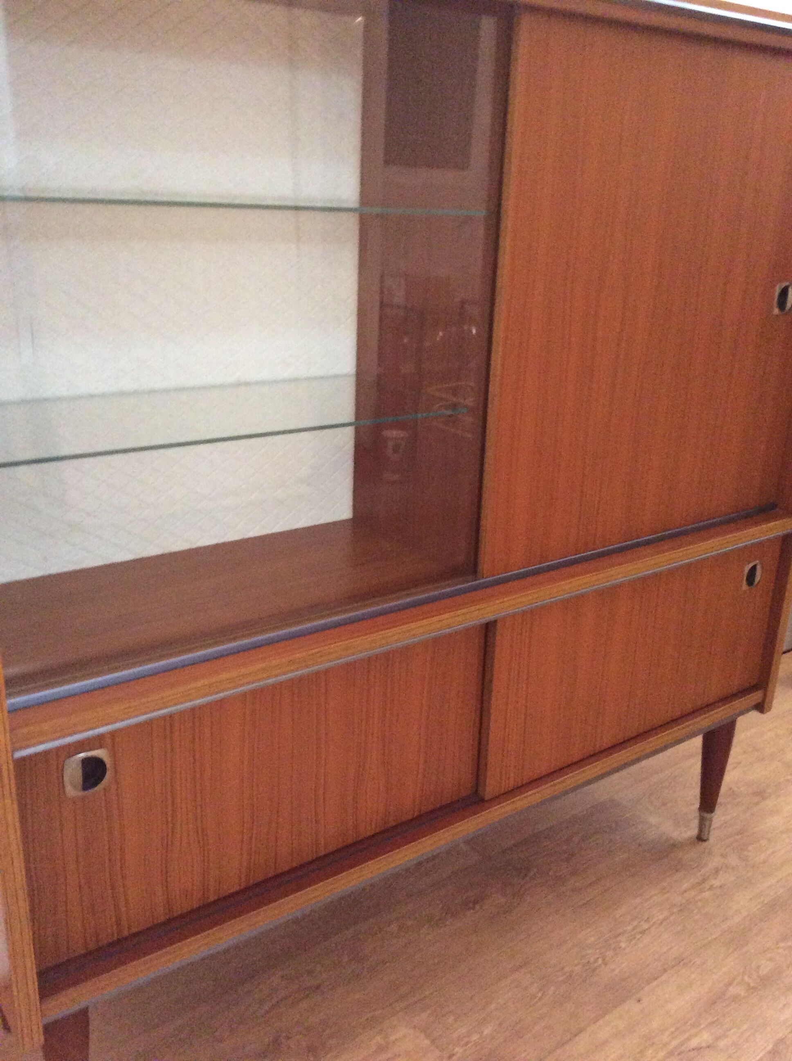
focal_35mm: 32
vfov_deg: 56.9
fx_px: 979
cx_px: 396
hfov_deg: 44.1
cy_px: 530
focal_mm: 3.3
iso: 320
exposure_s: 1/17
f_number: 2.4
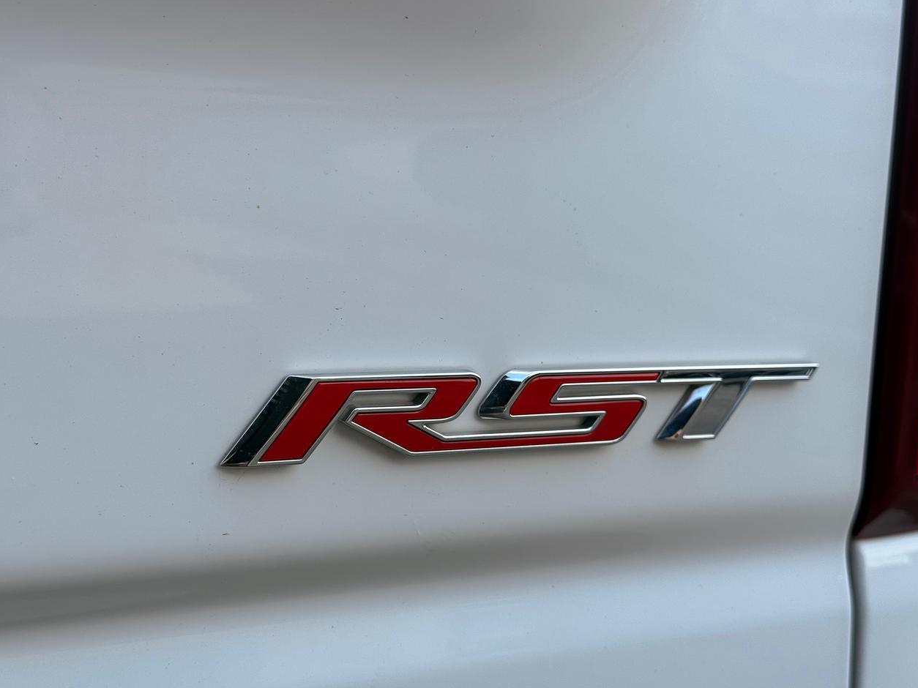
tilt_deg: -4.4
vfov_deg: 29.7
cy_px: 337
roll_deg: -2.7
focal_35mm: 49
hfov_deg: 38.9
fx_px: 1299
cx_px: 467
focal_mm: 6.76
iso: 64
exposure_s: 1/1715
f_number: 1.78
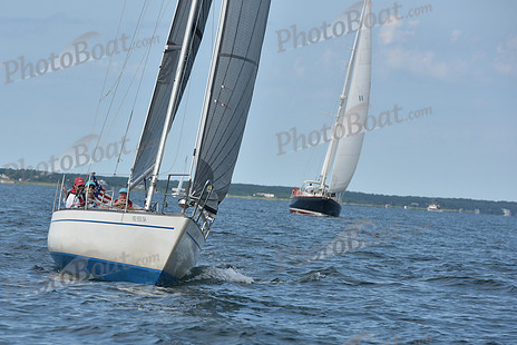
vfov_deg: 5.5
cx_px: 218
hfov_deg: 8.2
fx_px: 3592
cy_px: 200
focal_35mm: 250
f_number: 9
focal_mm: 200
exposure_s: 1/1250
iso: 320
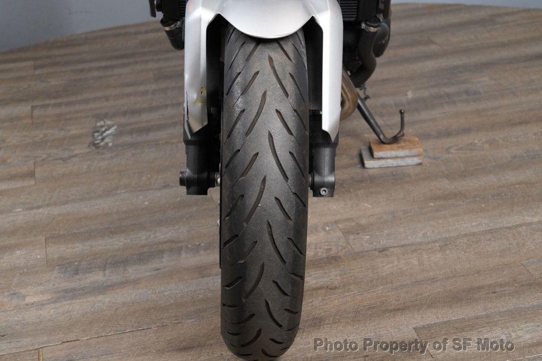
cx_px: 271
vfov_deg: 20.6
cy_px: 180
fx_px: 994
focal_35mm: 66
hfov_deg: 30.5
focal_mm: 66
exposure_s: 1/80
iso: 4000
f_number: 9
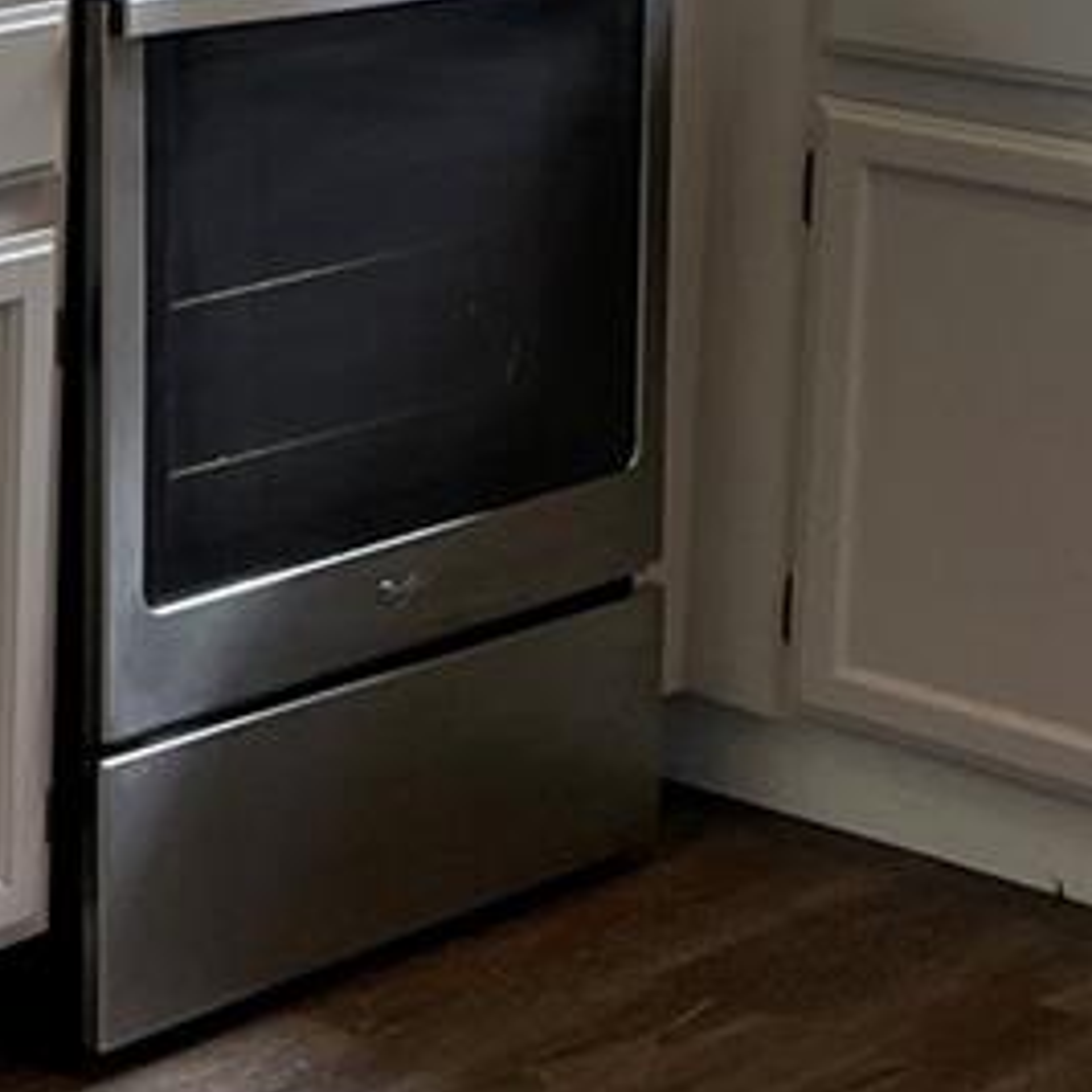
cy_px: -188
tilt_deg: -8.3
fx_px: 4426
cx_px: -671
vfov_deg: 13.7
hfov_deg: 13.1
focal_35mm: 124
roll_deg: +0.3
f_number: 1.6
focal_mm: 4.2
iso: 64
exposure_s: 1/60
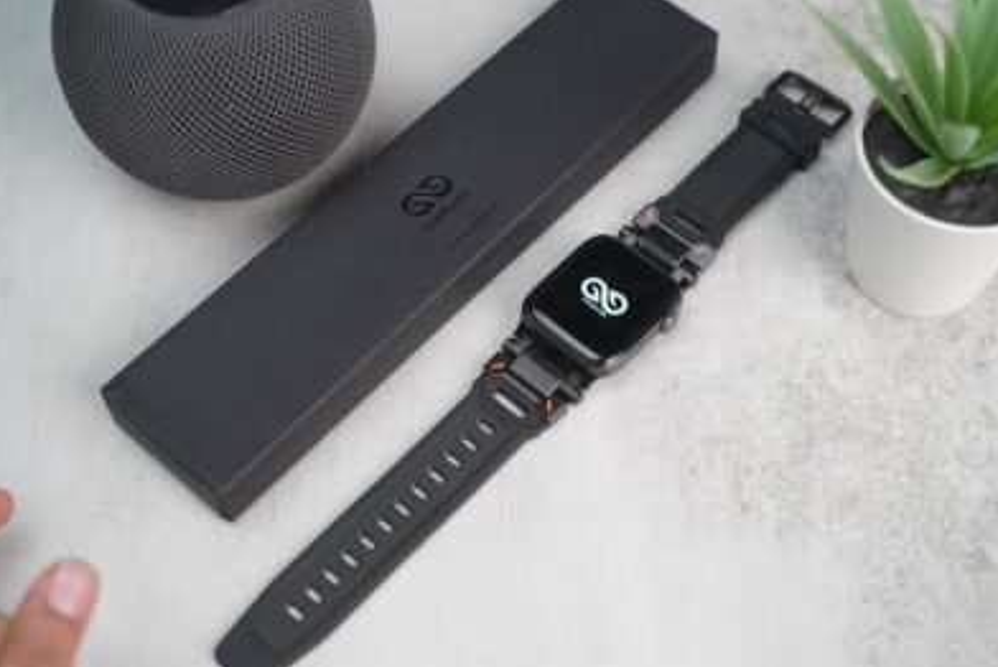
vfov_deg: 25.6
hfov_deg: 37.5
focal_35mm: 53
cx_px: 496
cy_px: 332
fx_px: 1470
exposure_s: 1/160
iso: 2500
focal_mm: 52
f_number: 4
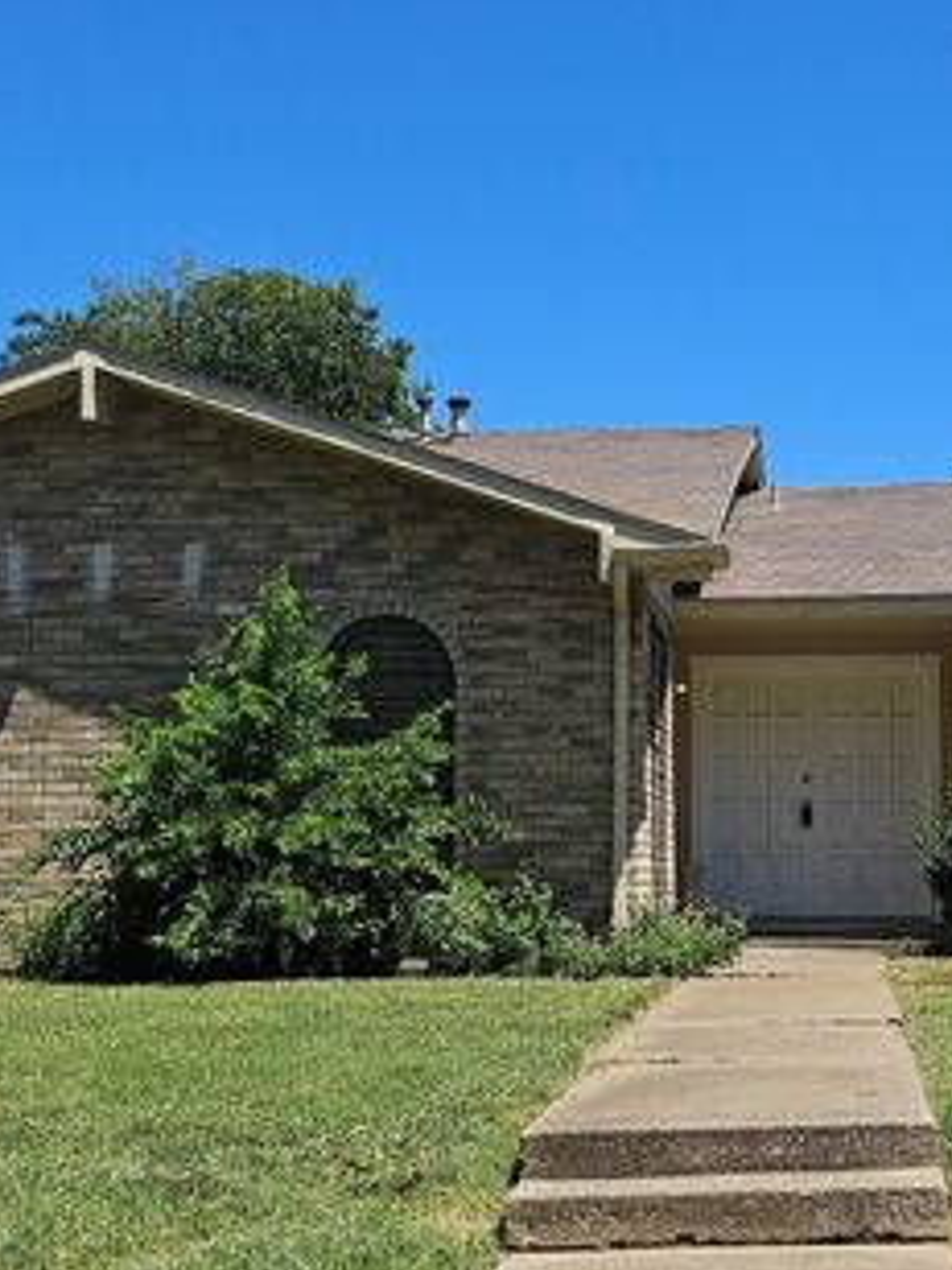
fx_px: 1907
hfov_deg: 27.8
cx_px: 655
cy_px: 608
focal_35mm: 52
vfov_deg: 36.8
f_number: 1.8
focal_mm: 5
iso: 50
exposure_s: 1/4165
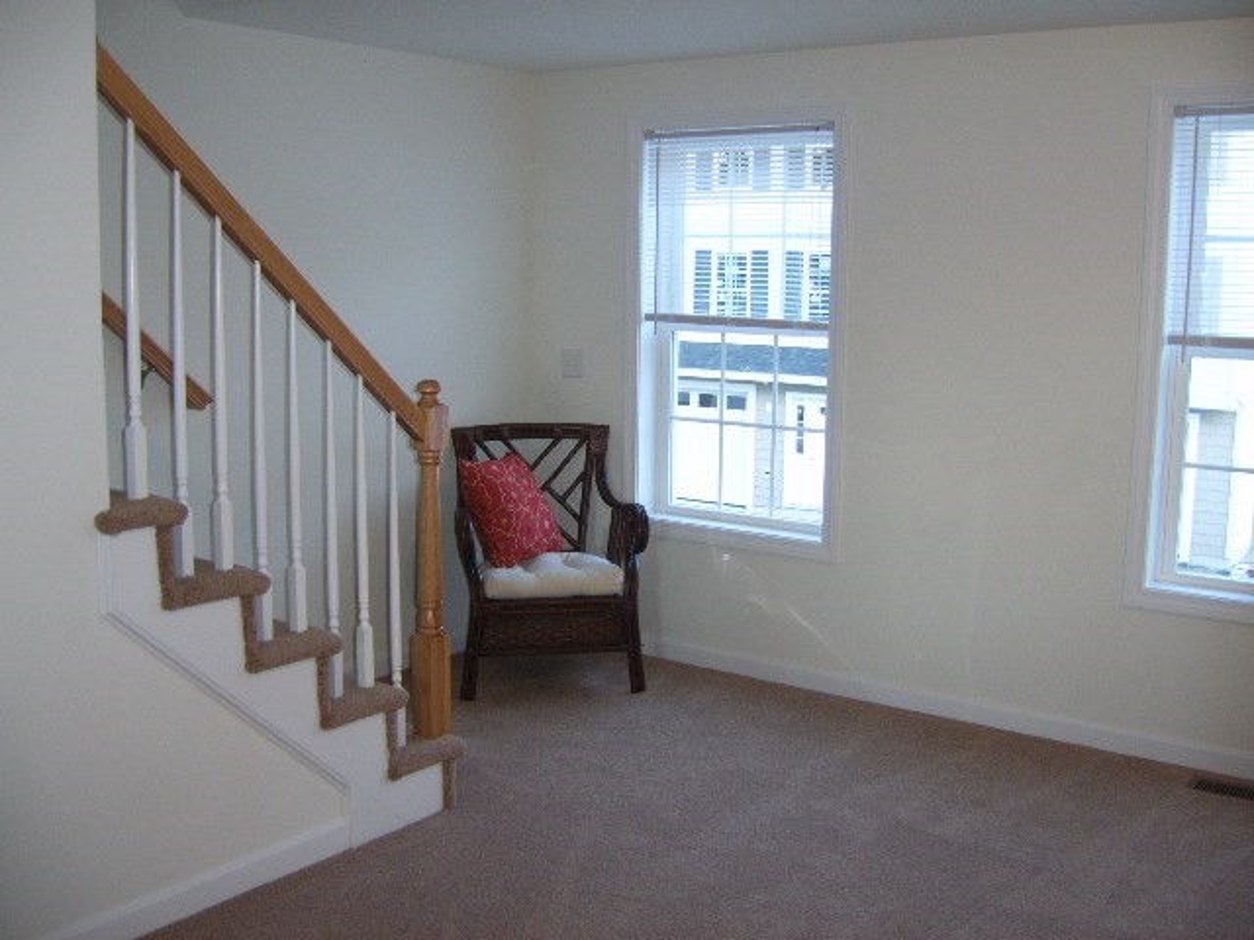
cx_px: 627
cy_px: 470
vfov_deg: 37.7
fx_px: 1377
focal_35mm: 38
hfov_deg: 49.0
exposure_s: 1/30
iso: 100
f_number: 2.8
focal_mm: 7.8
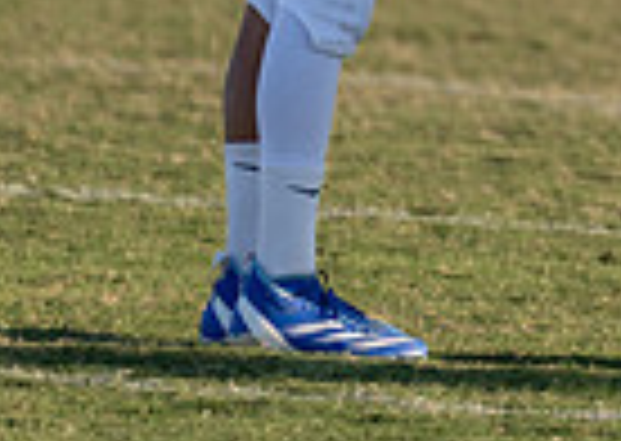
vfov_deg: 1.2
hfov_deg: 1.7
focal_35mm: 1179
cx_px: 624
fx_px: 20753
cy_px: -475
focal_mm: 200
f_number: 2.8
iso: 100
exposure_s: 1/800
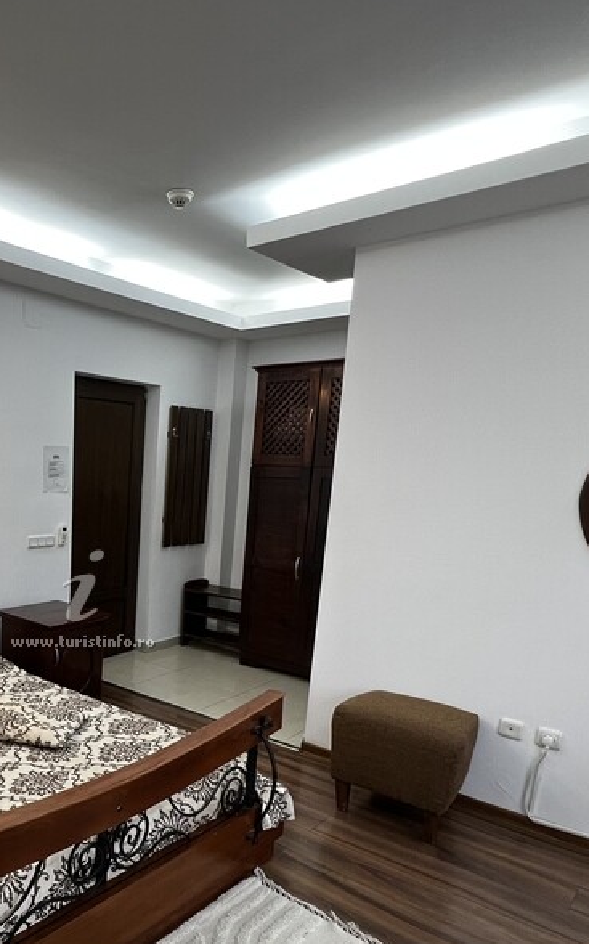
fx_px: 617
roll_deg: -1.8
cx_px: 88
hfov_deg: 47.2
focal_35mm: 24
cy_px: 602
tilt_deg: -11.9
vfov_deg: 73.3
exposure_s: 1/100
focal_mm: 1.57
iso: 200
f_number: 1.8
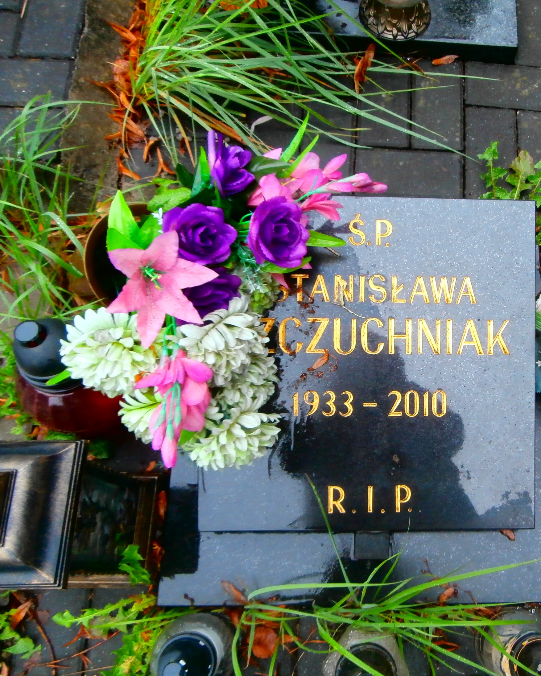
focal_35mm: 32
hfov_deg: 44.2
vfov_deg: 55.7
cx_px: 410
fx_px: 640
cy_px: 345
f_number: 3
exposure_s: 1/60
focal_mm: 4.2
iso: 200
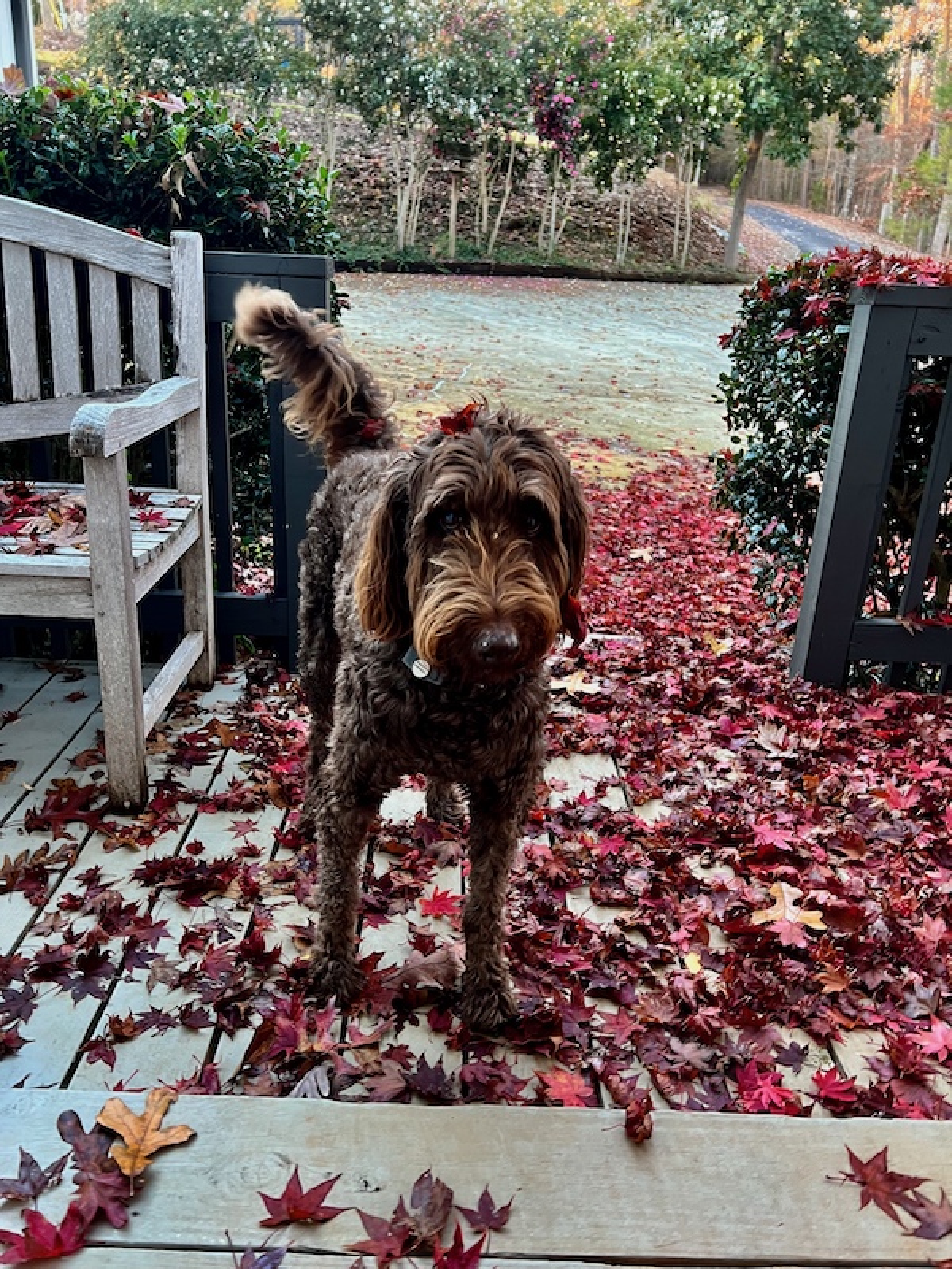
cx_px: 476
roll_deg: -4.3
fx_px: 953
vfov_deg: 67.3
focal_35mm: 26
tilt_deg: -22.8
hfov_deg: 53.1
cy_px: 634
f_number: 1.5
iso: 125
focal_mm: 5.7
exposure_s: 1/60
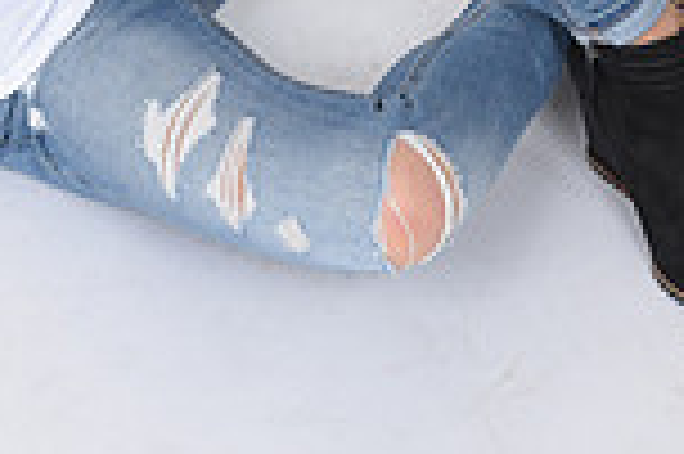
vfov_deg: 7.7
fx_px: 3264
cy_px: -398
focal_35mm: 172
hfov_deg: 11.9
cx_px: 176
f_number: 8
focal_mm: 45
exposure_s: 1/125
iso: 160
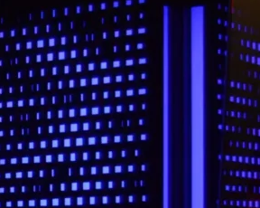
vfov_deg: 9.0
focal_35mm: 170
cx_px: -75
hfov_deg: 11.1
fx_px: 1307
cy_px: 233
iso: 2500
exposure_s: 1/50
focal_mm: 34
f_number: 4
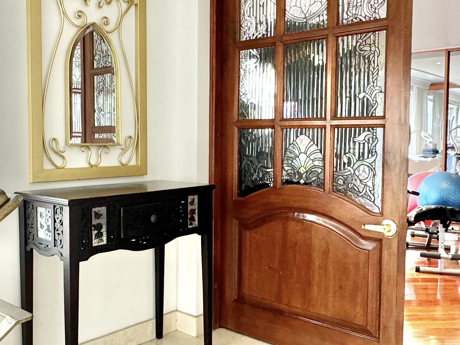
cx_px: 203
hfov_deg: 48.9
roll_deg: +0.1
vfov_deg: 37.7
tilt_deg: -2.0
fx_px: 505
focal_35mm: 38
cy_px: 163
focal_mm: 2.22
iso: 200
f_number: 2.2
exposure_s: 1/99
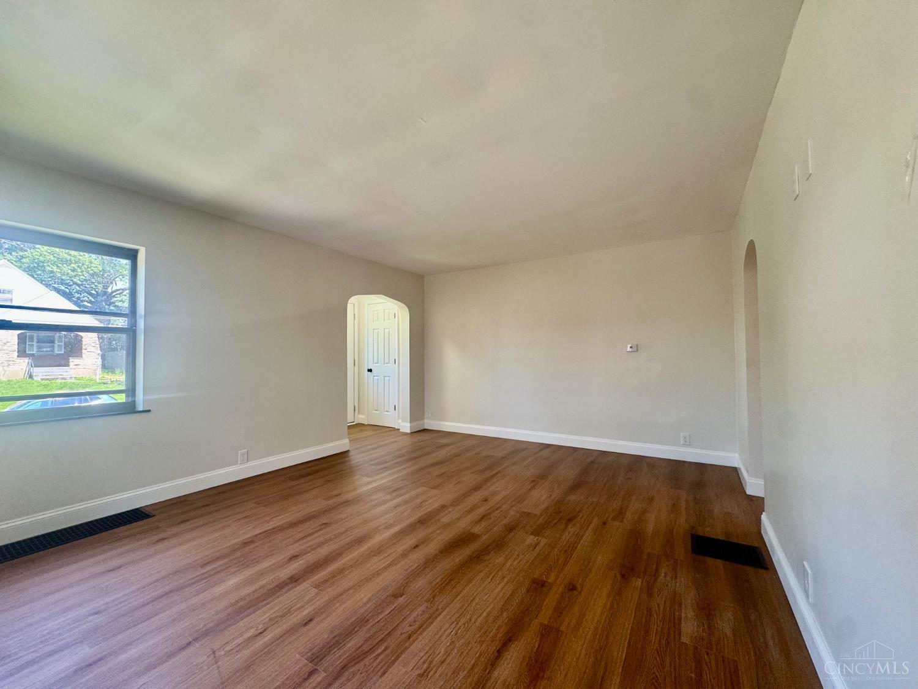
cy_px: 344
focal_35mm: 14
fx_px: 371
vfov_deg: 85.7
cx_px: 459
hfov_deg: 102.1
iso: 125
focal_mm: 2.22
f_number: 2.2
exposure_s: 1/99
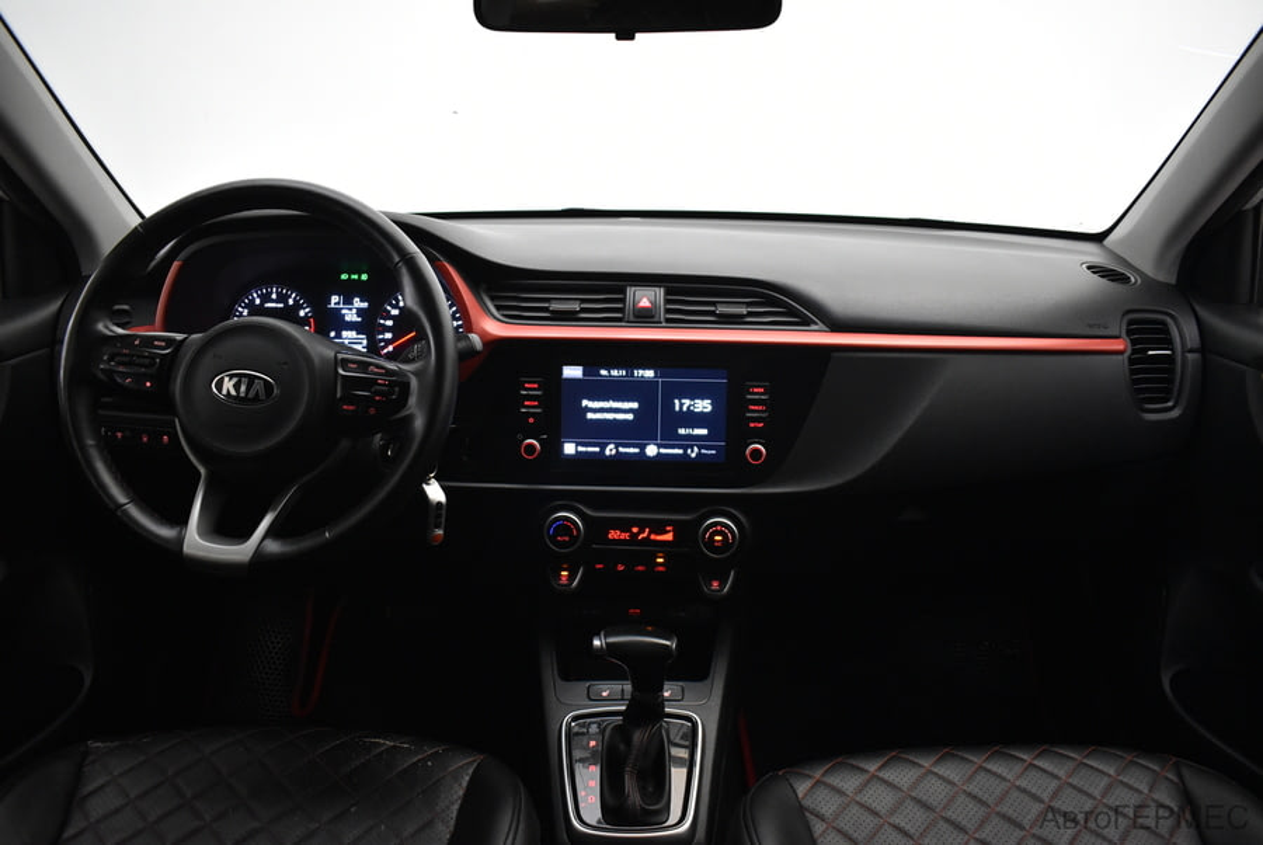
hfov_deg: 67.3
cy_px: 422
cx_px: 632
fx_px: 948
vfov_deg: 48.0
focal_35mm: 27
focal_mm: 18
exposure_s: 1/80
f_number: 3.5
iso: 2500
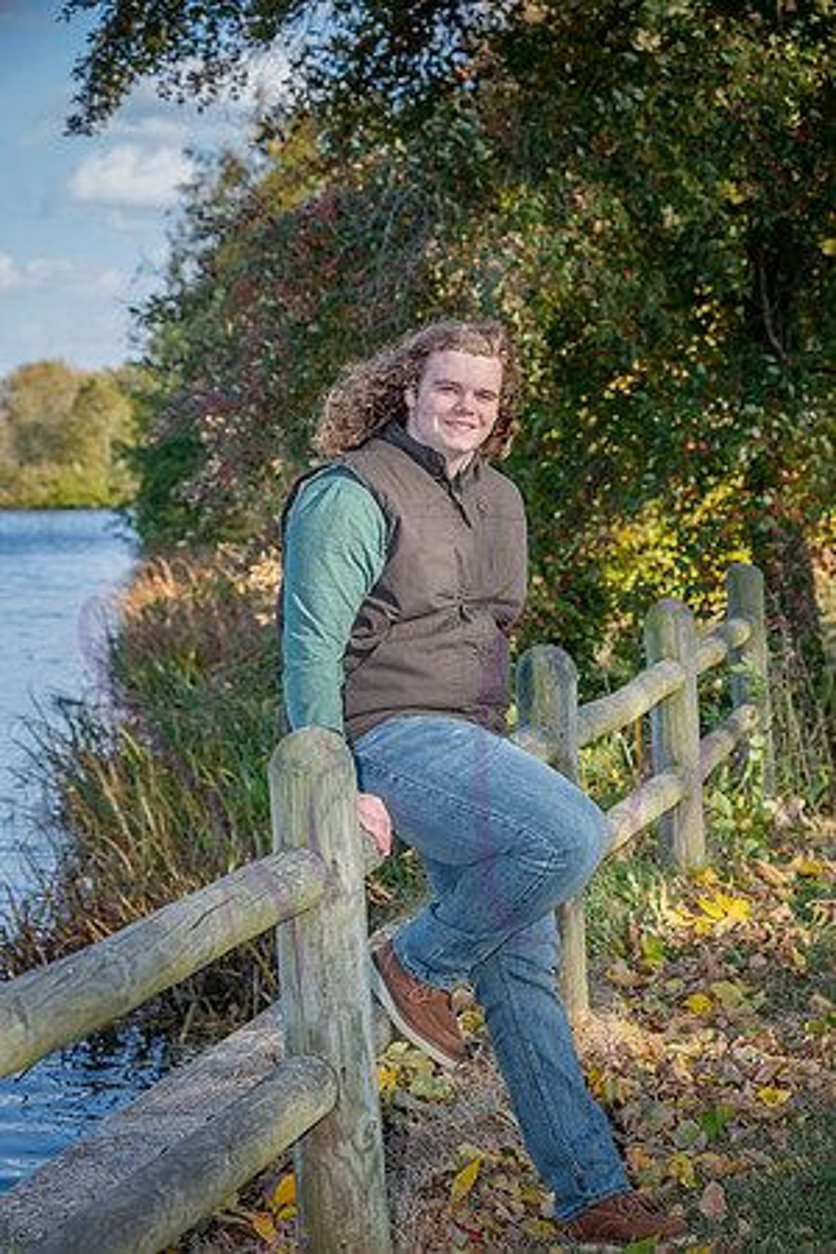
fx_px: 2995
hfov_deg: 15.9
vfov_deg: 23.6
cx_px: 418
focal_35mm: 86
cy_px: 627
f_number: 6.3
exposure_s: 1/800
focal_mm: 86
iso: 640
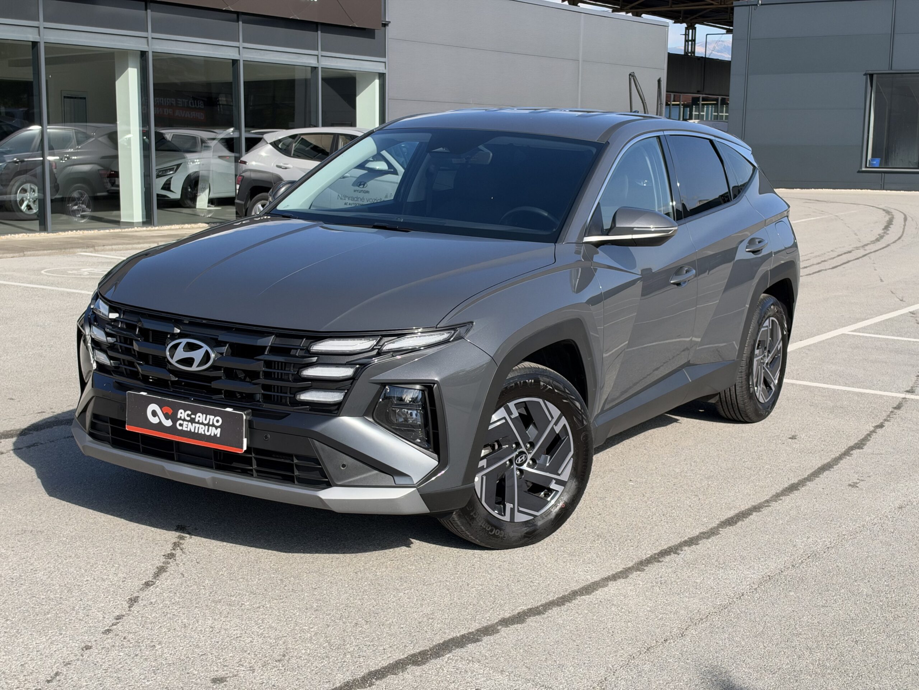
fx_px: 1274
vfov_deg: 30.3
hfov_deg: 39.7
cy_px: 345
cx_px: 460
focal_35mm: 48
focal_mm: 6.93
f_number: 1.8
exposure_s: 1/2611
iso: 64
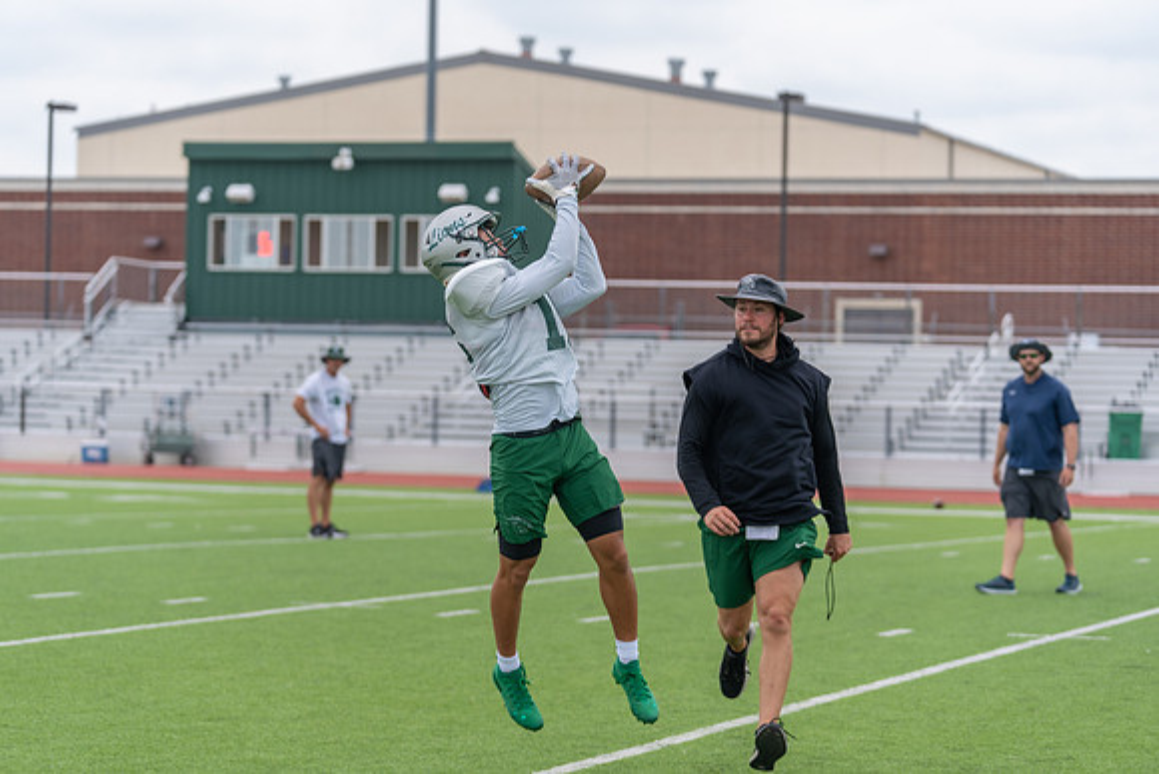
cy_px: 387
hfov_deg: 18.4
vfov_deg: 12.3
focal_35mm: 111
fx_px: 3574
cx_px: 580
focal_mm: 111
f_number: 3.5
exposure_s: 1/1250
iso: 160
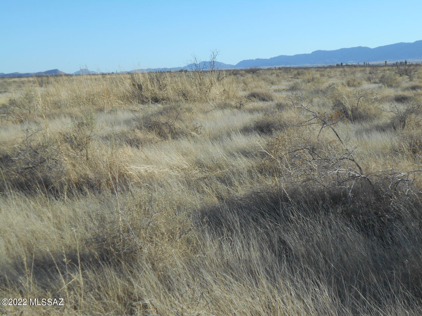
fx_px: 597
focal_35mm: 49
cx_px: 211
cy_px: 158
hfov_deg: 38.9
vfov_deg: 29.7
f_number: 4.5
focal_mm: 8.8
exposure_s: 1/640
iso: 80
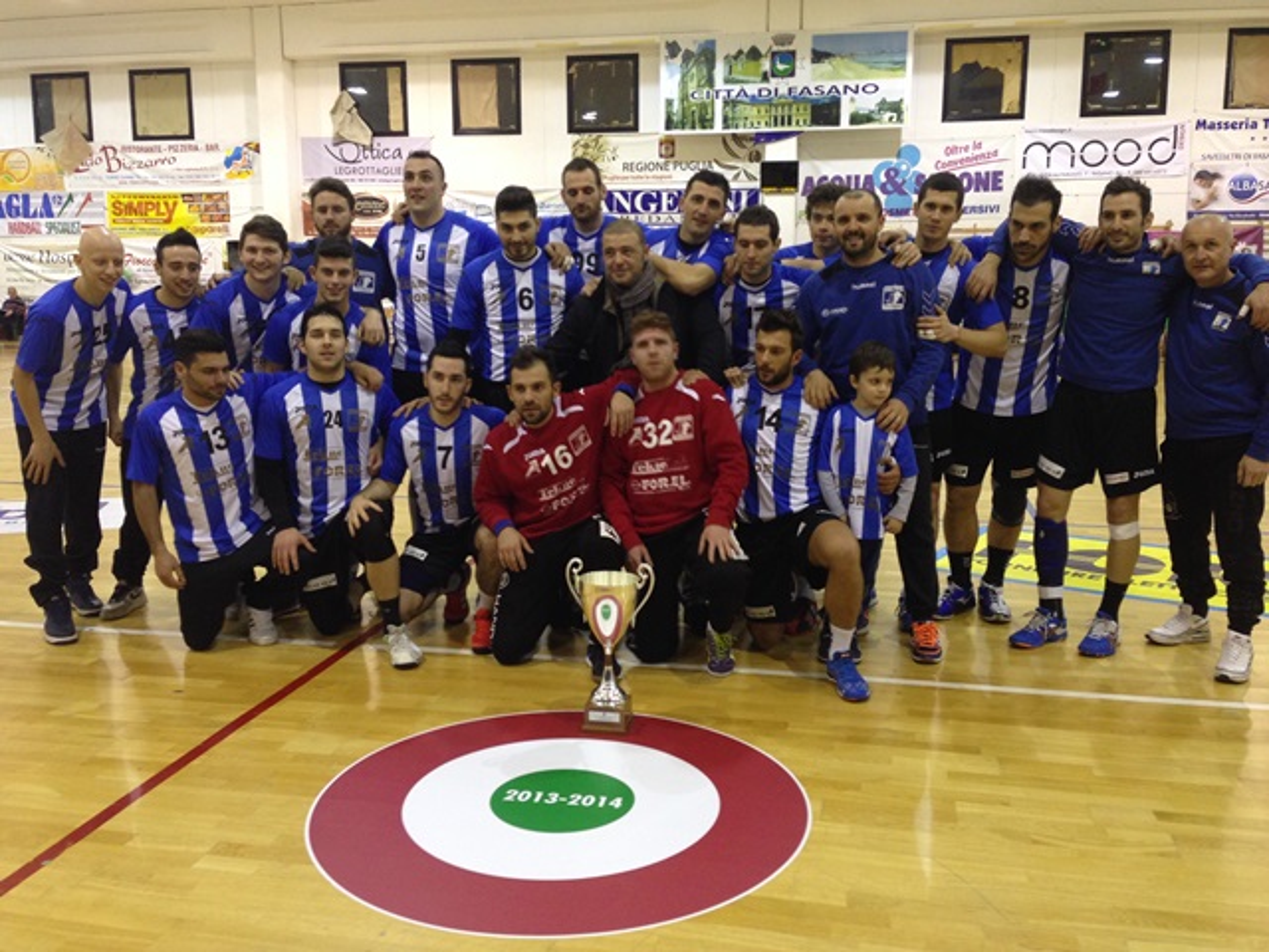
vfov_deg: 42.9
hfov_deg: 55.4
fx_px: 1210
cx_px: 634
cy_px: 476
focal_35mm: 33
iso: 125
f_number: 2.4
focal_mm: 4.12
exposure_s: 1/20
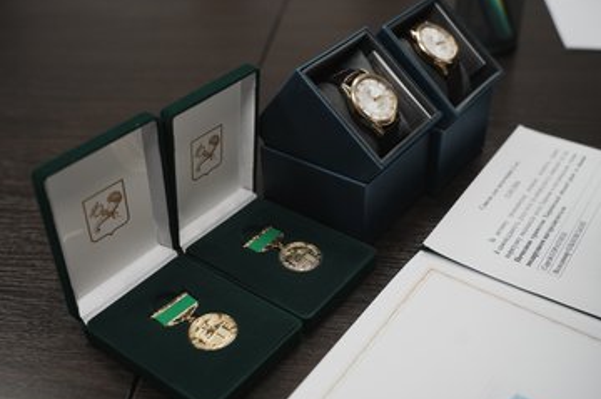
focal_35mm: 40
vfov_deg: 33.3
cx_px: 307
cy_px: 210
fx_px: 667
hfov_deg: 48.5
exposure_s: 1/500
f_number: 3.2
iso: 800
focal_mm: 36
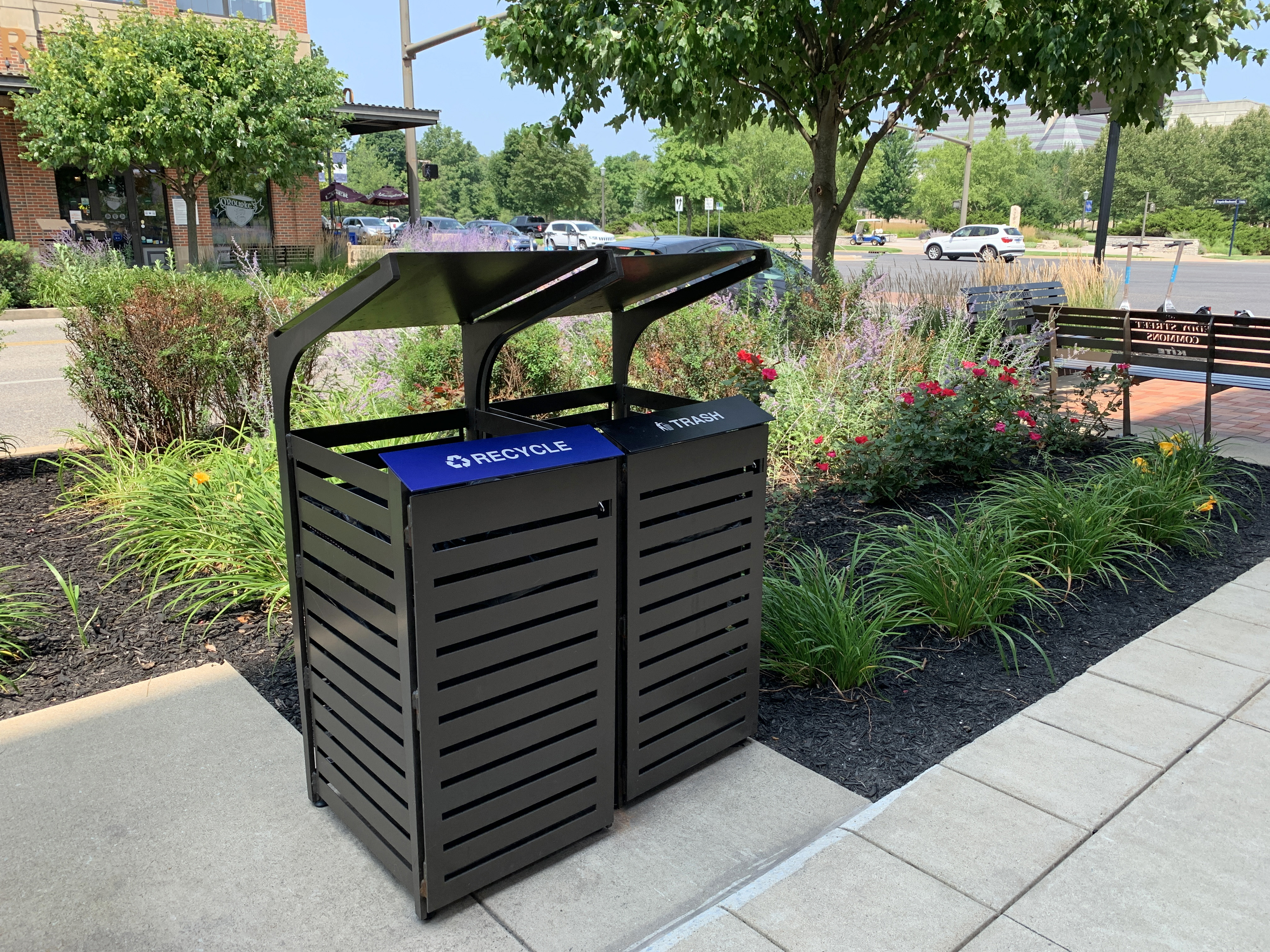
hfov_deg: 67.3
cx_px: 635
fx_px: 954
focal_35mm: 26
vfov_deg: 53.1
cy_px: 476
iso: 25
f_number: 1.8
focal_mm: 4.25
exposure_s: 1/529
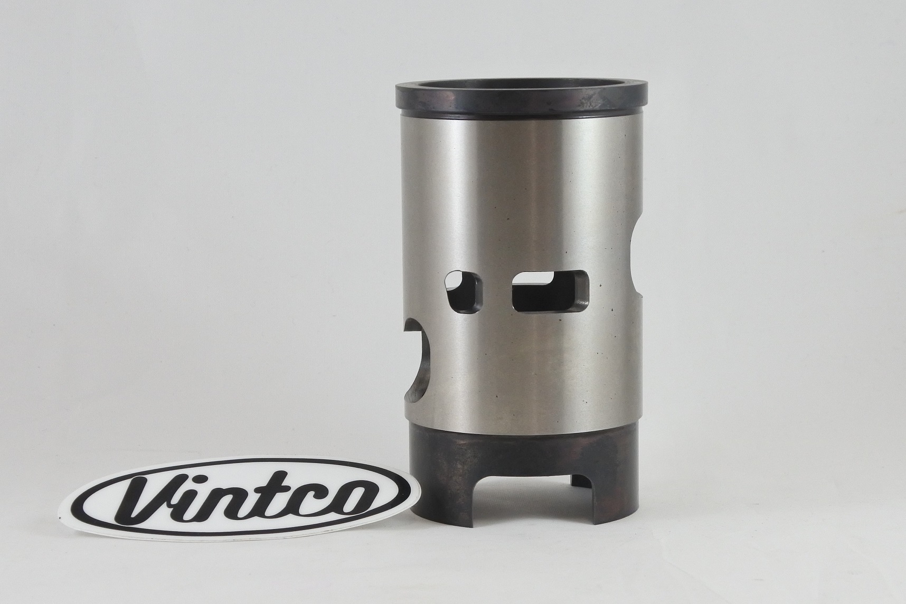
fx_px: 1384
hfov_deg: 36.2
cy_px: 302
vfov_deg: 24.6
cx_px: 453
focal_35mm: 55
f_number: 4.8
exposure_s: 1/125
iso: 450
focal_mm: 20.6
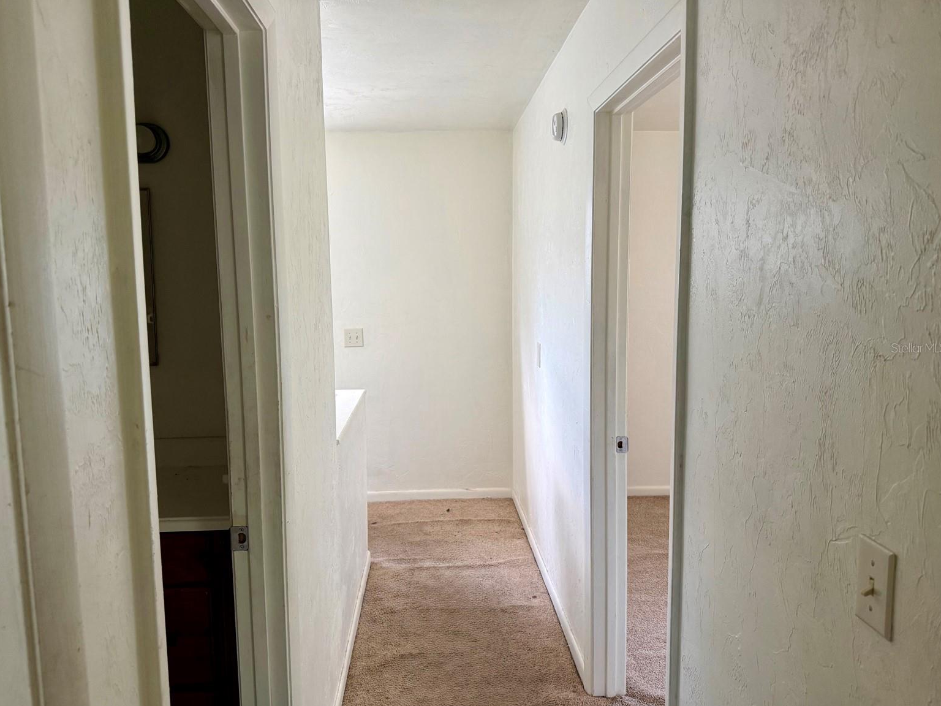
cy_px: 347
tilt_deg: -6.1
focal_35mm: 25
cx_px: 459
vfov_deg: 54.9
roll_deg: +0.7
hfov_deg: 69.4
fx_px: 680
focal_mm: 6.76
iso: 200
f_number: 1.78
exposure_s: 1/103
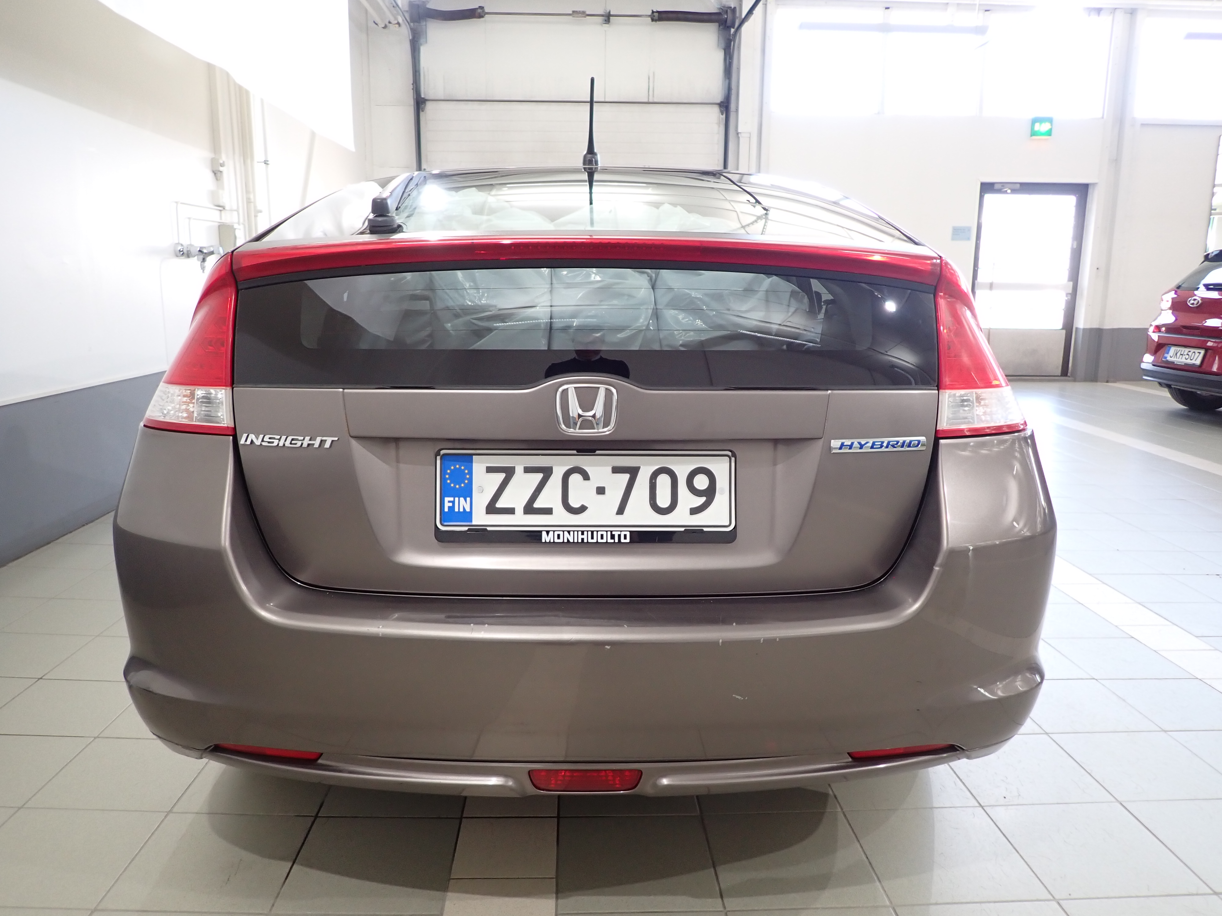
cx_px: 611
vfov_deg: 54.9
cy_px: 458
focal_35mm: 25
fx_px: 883
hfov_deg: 69.4
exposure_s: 1/60
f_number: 2
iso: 200
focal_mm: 4.5
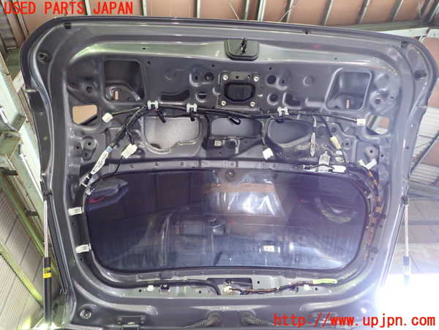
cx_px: 220
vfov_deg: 54.9
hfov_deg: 69.4
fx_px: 317
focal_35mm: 25
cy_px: 165
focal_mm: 4.5
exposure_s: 1/30
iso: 500
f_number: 2
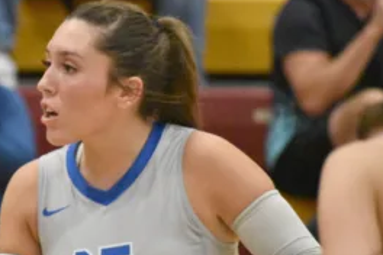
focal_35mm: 715
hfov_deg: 2.9
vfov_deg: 1.9
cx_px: 90
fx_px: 7606
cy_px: 164
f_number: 6.3
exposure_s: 1/500
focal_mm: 280
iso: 14400
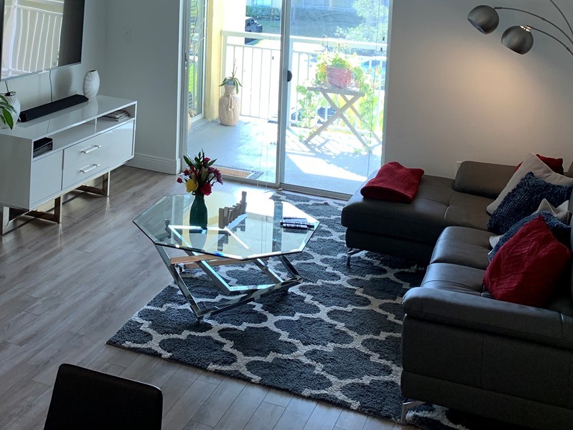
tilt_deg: -5.5
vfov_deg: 28.3
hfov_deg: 38.3
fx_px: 811
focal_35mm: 49
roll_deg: -2.5
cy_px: 29
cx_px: 175
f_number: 1.8
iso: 80
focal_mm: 4.25
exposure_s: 1/120
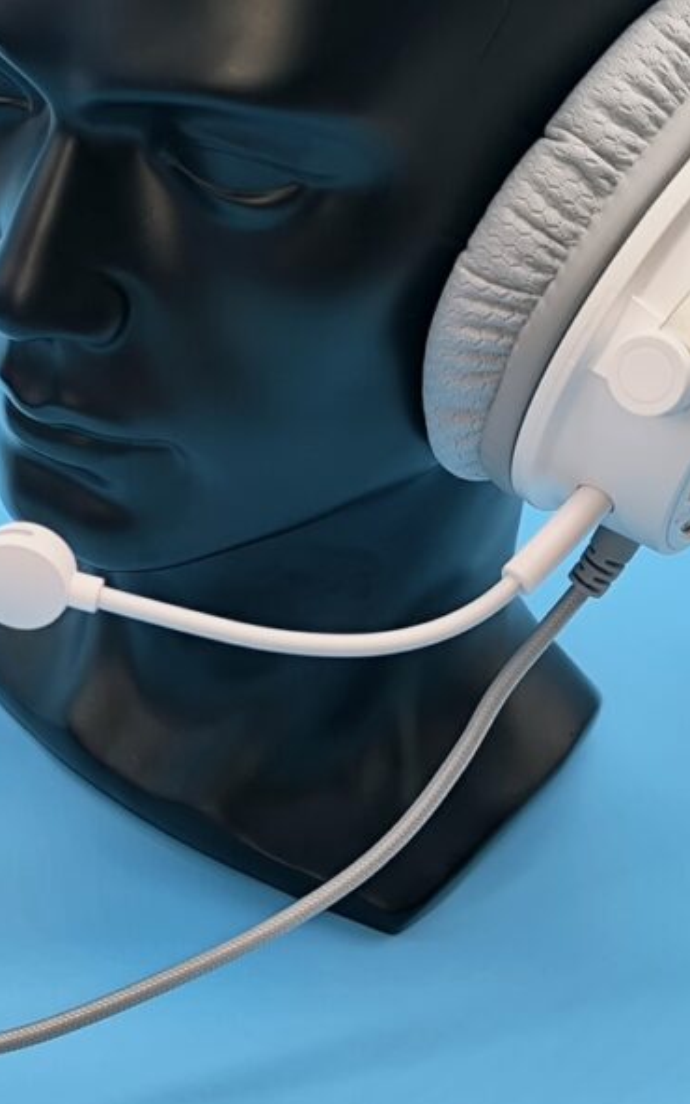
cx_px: 21
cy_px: 558
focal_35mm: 63
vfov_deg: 32.5
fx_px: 1896
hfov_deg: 20.1
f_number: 1.65
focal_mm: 6.14
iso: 80
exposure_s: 1/100
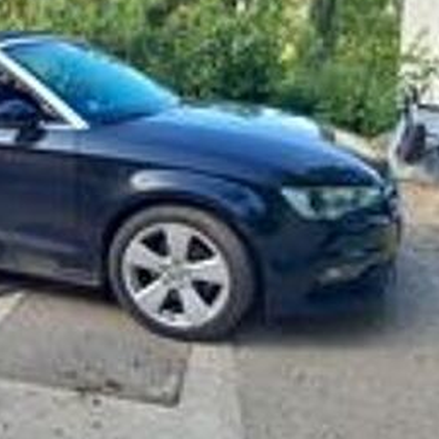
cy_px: 174
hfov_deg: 36.5
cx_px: 36
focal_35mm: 43
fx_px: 617
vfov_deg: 39.0
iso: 40
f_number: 1.8
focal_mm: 3.98
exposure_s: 1/60
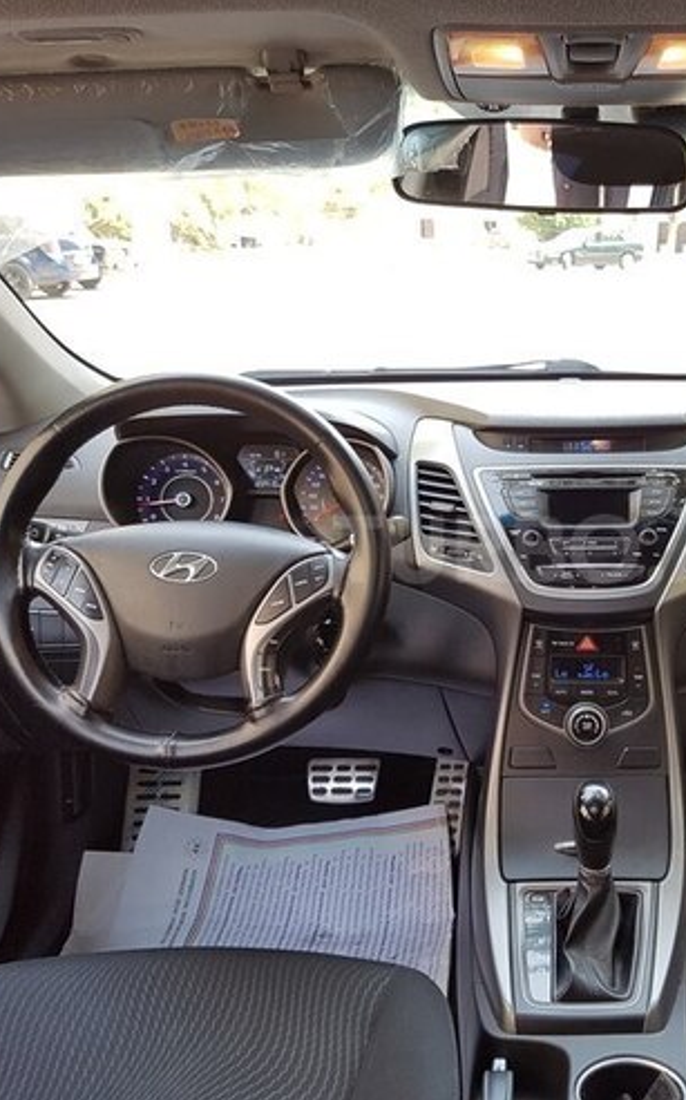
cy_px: 549
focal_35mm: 37
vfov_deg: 52.8
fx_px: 1108
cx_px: 561
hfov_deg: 33.3
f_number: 1.7
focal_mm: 4.2
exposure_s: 1/120
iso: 80
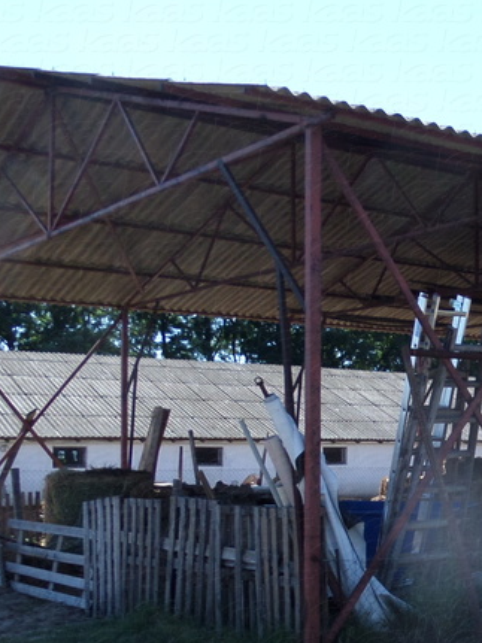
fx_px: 1059
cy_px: 459
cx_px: 589
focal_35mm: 57
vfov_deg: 33.3
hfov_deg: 23.3
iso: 80
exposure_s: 1/500
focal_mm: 4
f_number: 3.2
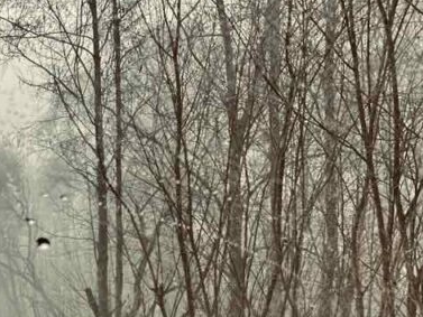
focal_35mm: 76
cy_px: 381
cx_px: -52
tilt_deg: -3.1
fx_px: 929
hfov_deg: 23.9
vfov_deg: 18.4
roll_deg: -1.7
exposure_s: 1/110
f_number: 1.8
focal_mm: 3.99
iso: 25
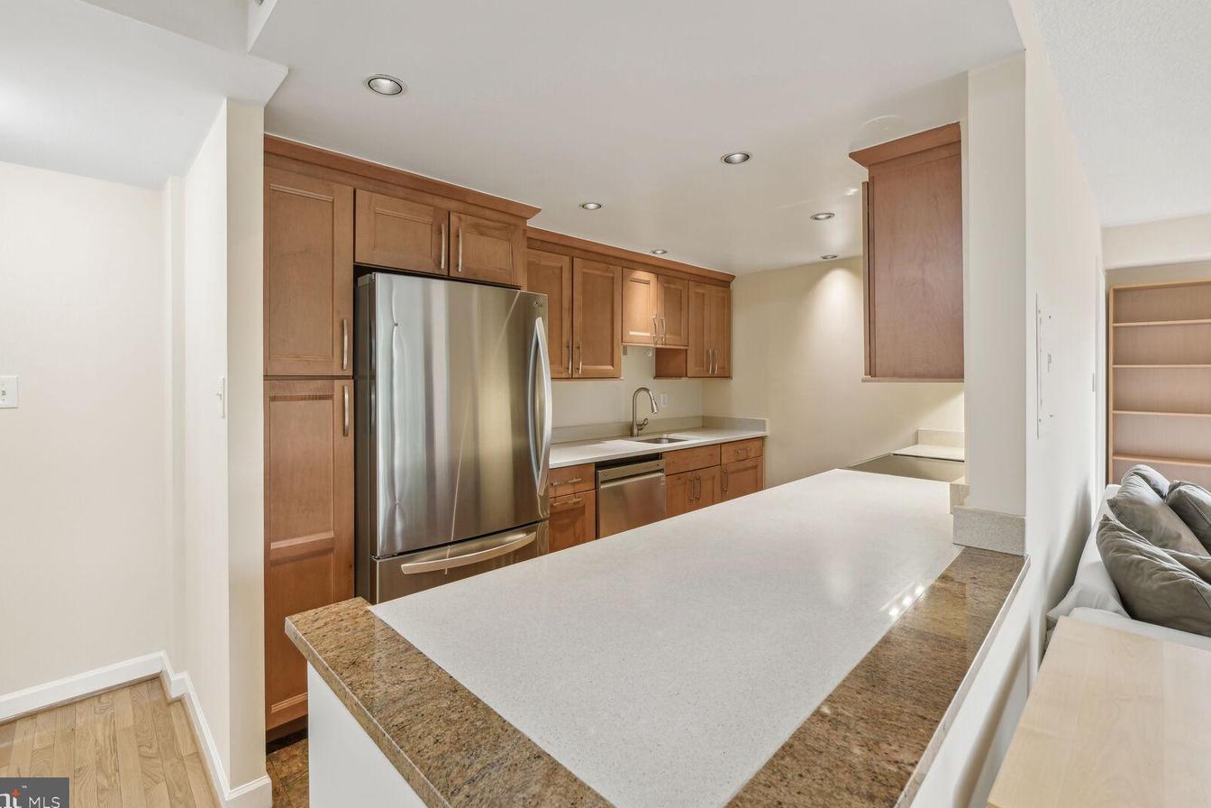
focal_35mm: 15
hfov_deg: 100.3
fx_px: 505
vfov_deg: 77.3
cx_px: 578
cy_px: 390
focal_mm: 14
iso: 200
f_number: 13
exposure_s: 1/2
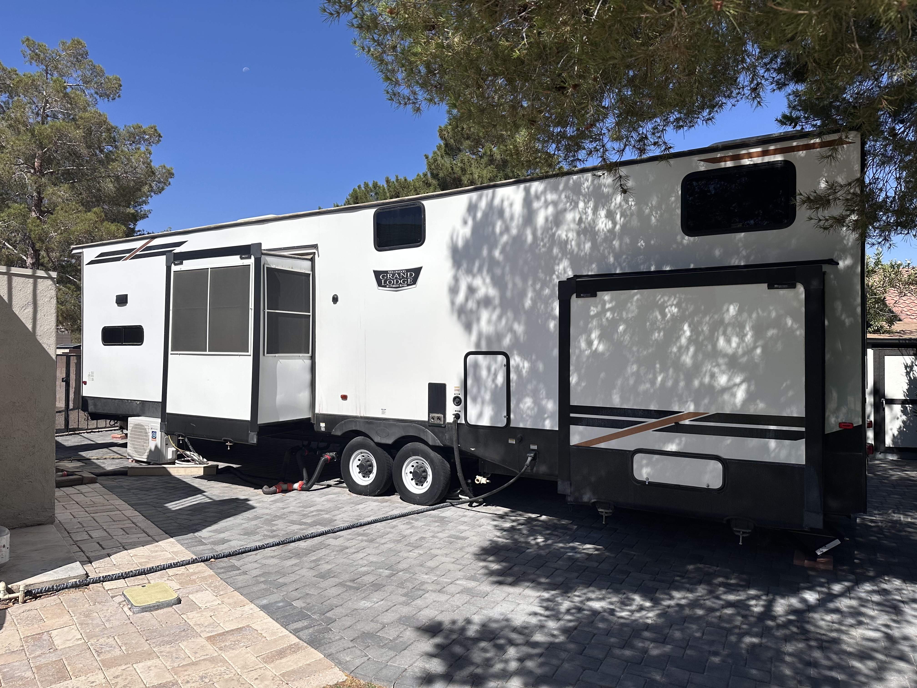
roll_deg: +0.0
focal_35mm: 24
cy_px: 344
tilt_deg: +2.2
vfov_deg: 56.8
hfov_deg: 71.6
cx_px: 458
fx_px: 636
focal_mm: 6.86
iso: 80
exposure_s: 1/7042
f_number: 1.78
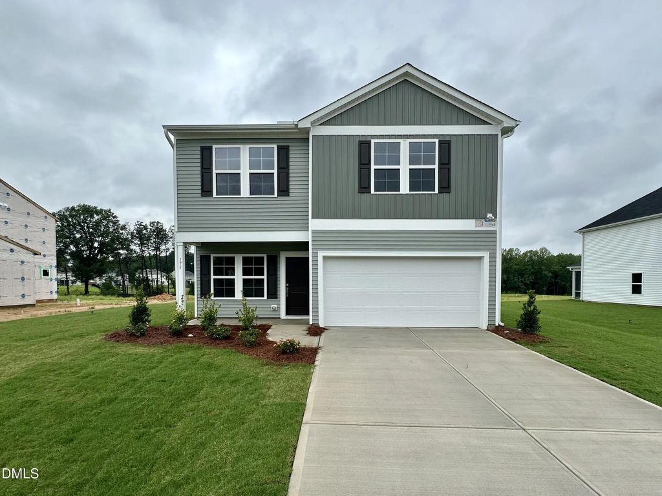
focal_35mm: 14
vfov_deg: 85.7
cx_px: 331
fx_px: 268
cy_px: 248
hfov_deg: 102.1
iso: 40
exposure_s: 1/903
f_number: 2.2
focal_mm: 2.22
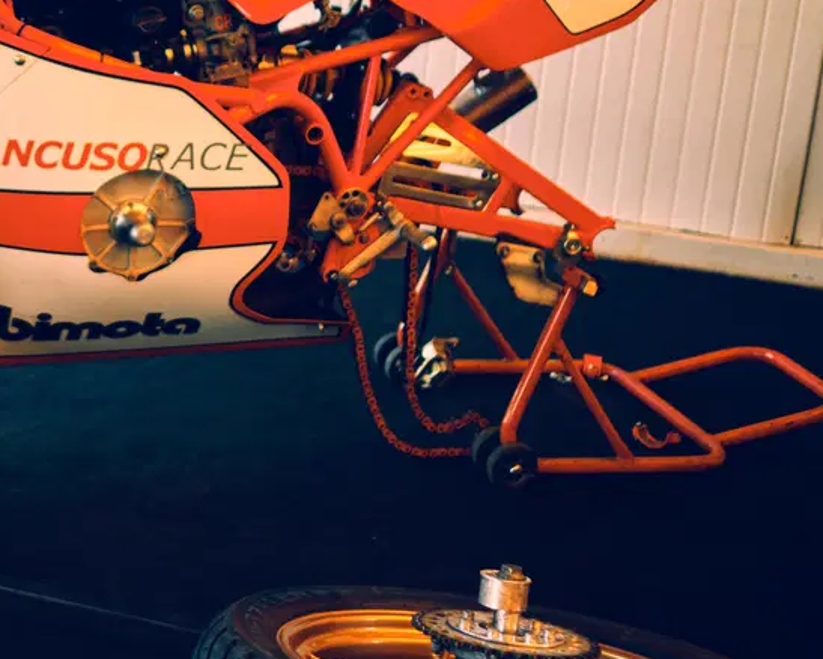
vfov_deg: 21.1
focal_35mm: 72
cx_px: -26
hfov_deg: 25.0
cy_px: 158
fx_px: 1754
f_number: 1.4
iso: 500
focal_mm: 23
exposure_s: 1/640
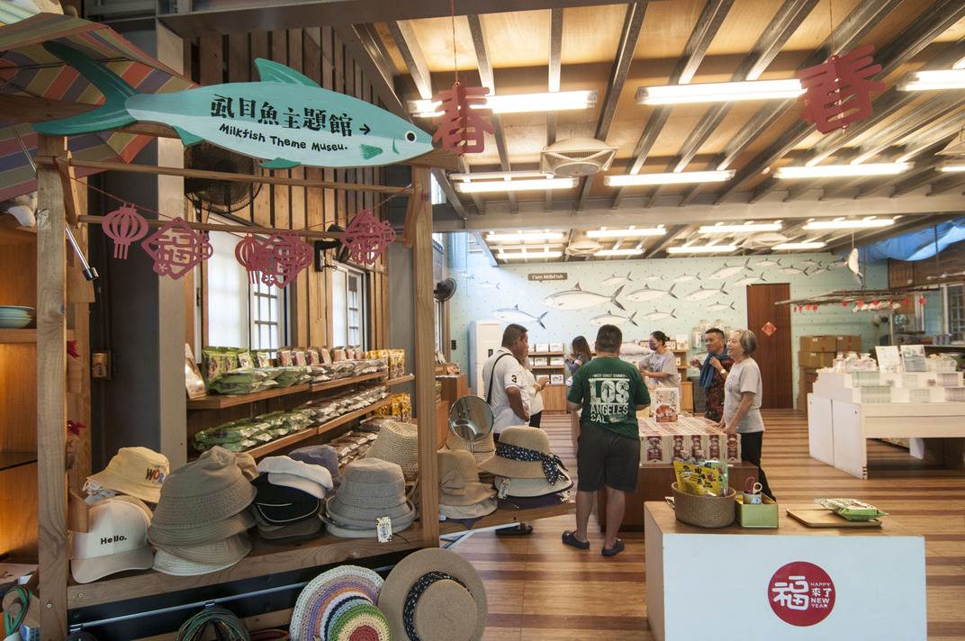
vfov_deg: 59.4
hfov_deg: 81.3
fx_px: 562
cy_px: 320
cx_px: 482
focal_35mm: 21
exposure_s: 1/50
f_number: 4.5
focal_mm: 14
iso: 500
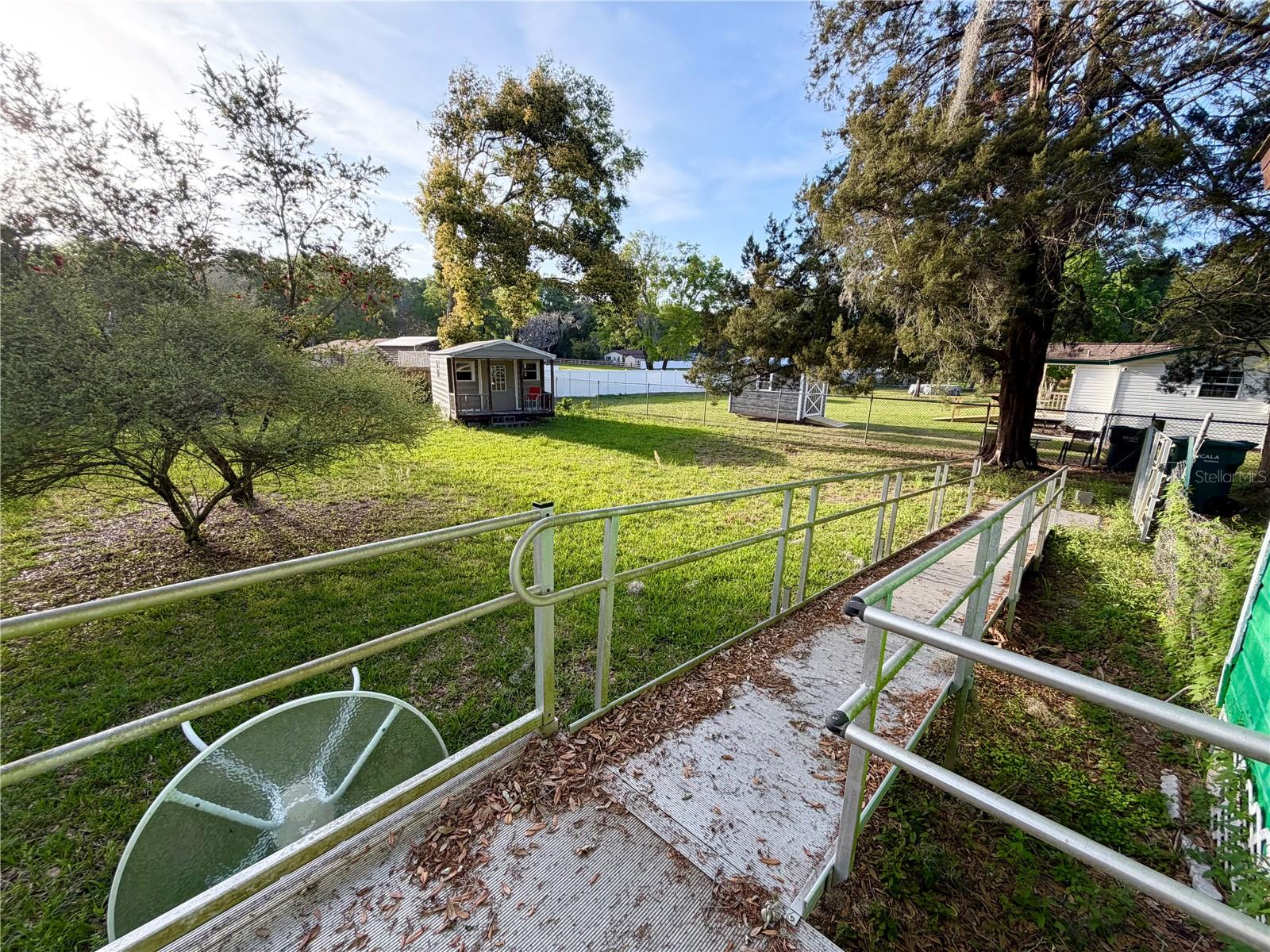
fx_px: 514
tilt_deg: -12.6
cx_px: 635
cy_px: 476
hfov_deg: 102.1
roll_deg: -1.2
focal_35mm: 14
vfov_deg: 85.7
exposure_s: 1/342
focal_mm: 2.22
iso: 50
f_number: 2.2
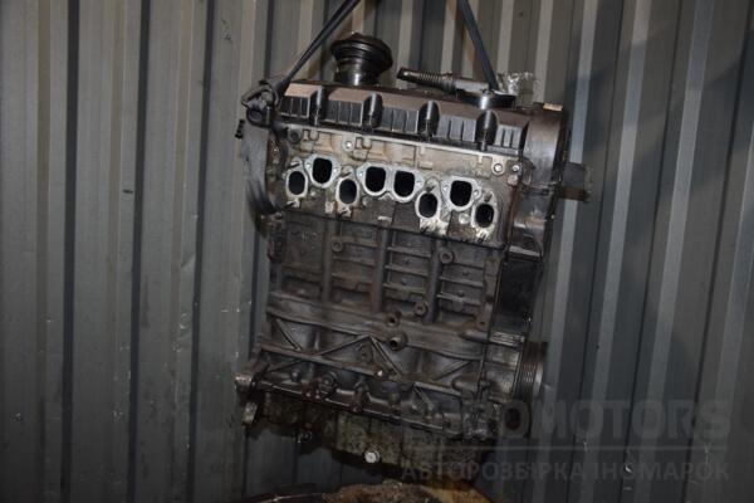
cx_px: 377
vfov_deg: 40.0
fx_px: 691
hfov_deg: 57.2
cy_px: 252
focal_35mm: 33
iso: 800
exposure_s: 1/60
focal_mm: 22
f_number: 5
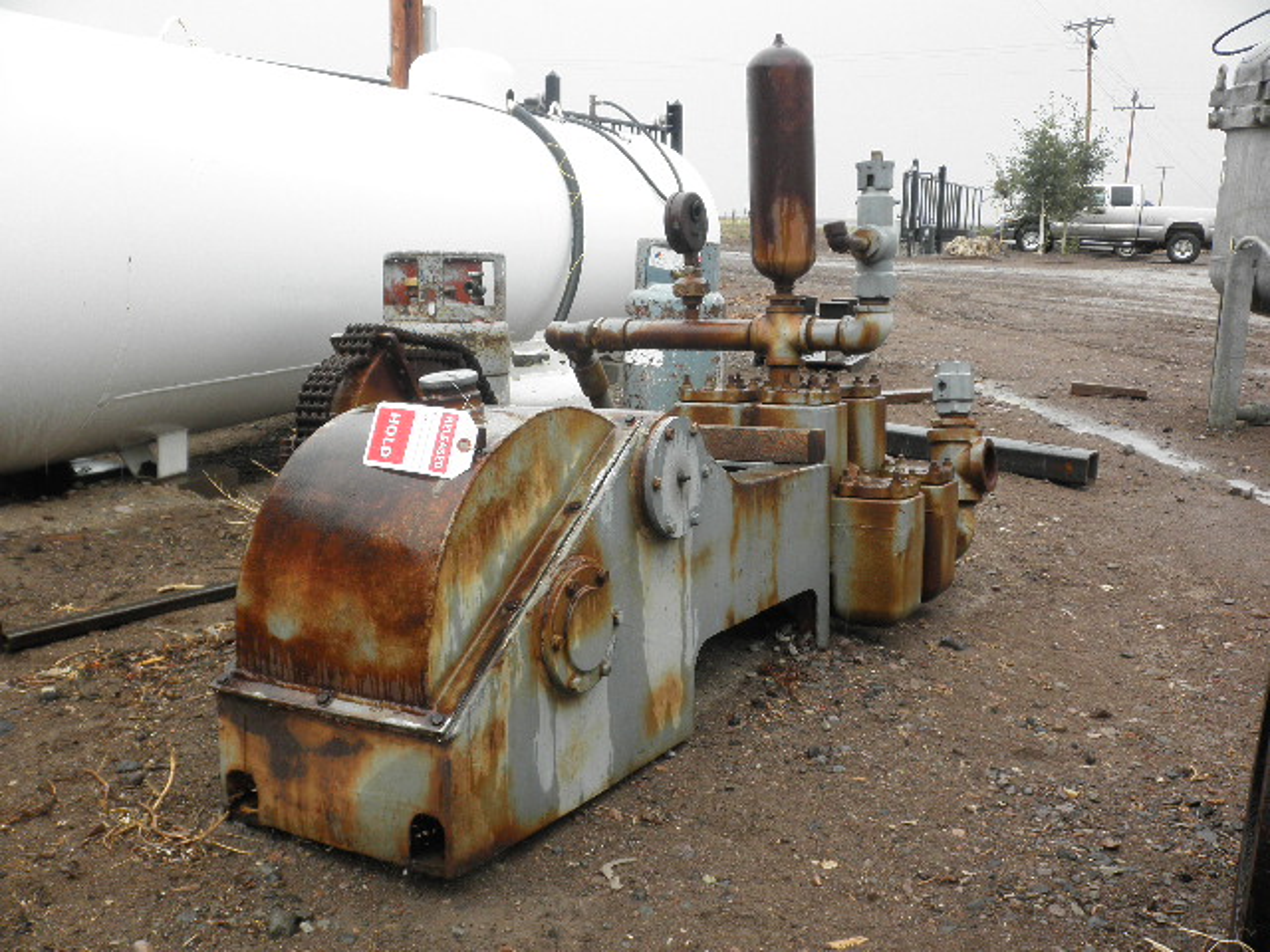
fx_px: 1284
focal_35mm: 35
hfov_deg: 52.6
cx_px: 635
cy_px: 476
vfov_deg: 40.7
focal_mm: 6.1
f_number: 3.2
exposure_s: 1/320
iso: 64
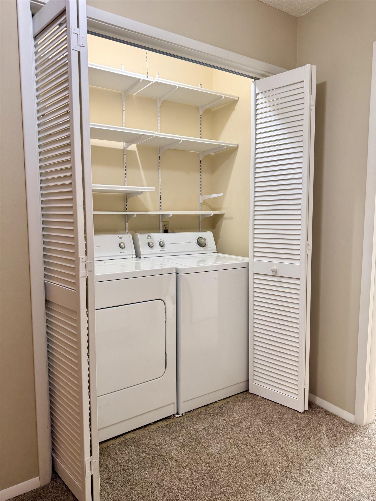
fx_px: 348
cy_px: 250
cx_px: 188
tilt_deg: -5.1
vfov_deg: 71.6
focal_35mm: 24
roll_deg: +0.4
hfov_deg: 56.8
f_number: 1.78
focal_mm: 6.76
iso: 160
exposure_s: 1/120
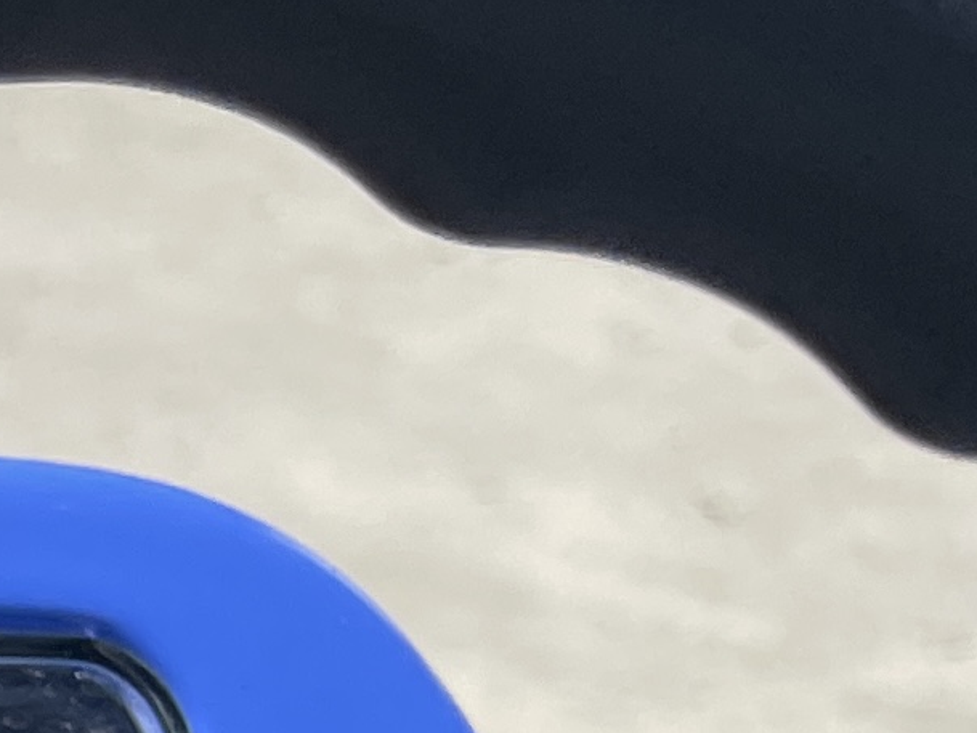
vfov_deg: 7.9
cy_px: 1853
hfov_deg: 8.9
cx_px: -2179
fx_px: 4855
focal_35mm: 172
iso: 32
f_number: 1.6
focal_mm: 4.2
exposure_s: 1/1770
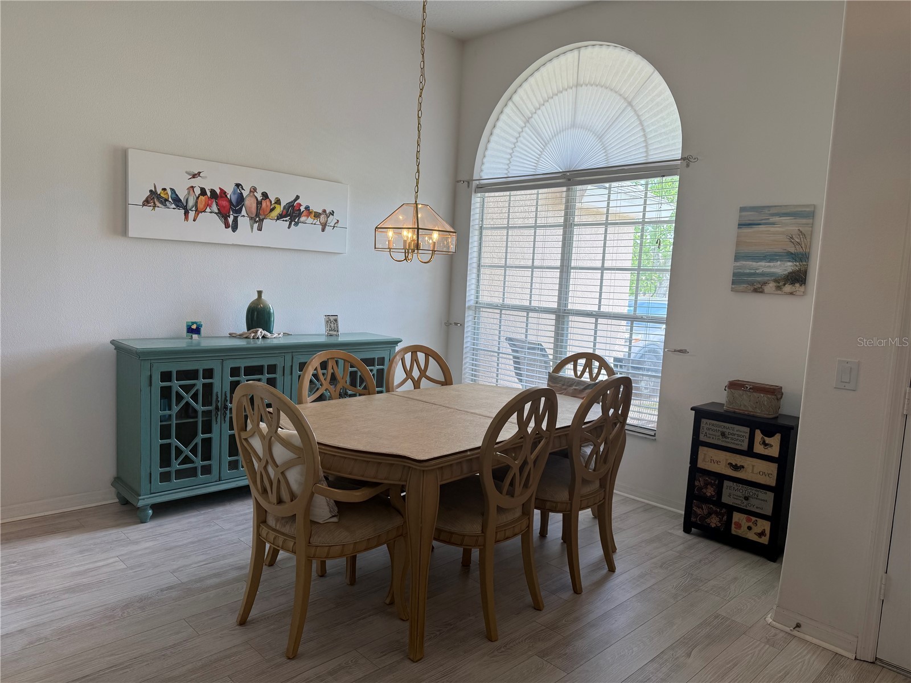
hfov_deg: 71.6
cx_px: 456
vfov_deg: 56.8
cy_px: 342
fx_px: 632
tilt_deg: -5.4
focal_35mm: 24
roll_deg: -2.9
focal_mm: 6.76
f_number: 1.78
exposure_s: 1/243
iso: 80
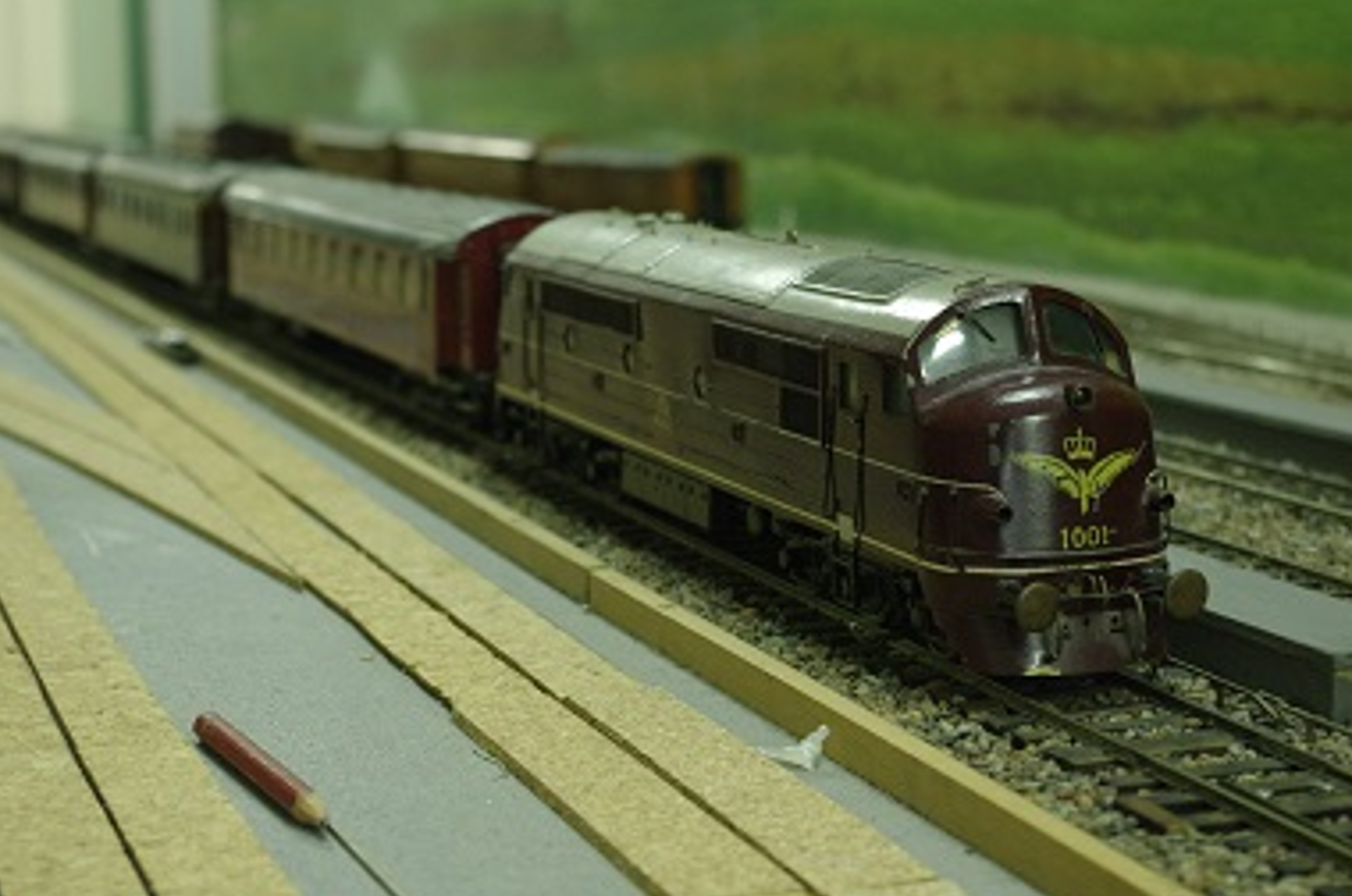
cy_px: 450
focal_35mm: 60
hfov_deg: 33.4
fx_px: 2250
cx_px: 655
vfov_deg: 22.5
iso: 3200
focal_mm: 37.5
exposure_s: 1/20
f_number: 5.6
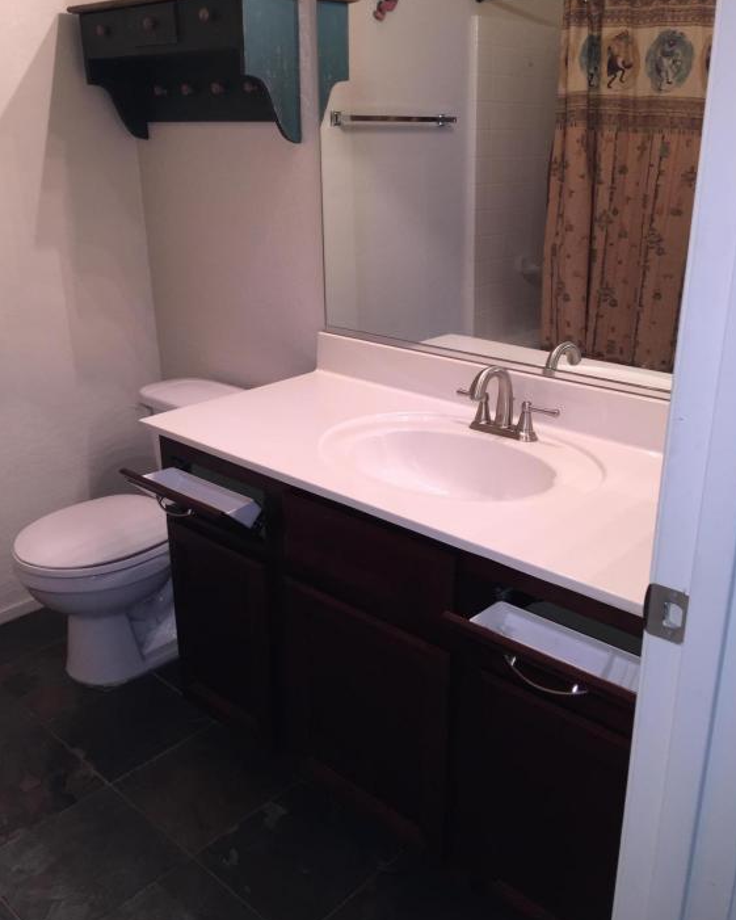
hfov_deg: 47.1
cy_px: 455
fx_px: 844
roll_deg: +0.4
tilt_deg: -20.0
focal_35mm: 31
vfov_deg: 57.2
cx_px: 377
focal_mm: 4.15
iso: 50
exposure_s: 1/30
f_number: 2.2
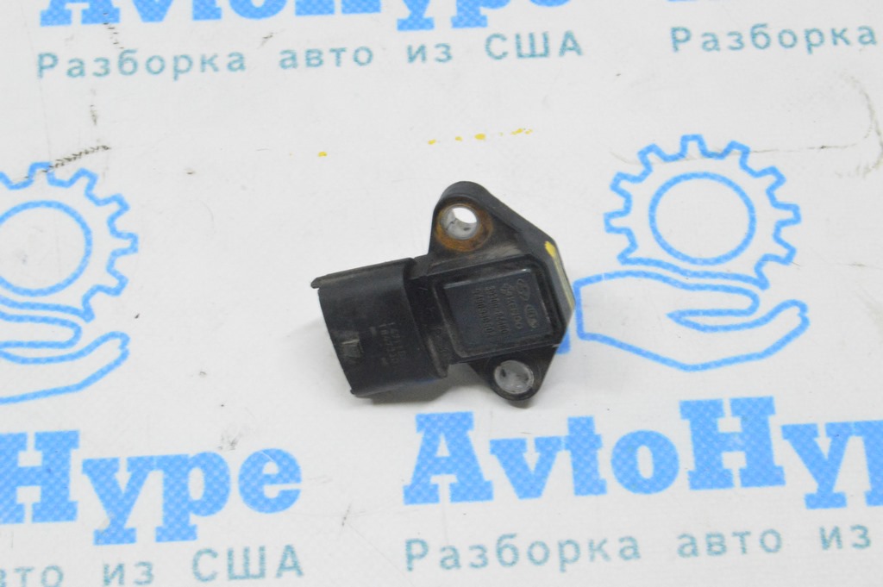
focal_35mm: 82
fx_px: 2022
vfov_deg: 16.5
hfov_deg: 24.6
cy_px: 294
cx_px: 442
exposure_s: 1/15
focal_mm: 55
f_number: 20
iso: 6400
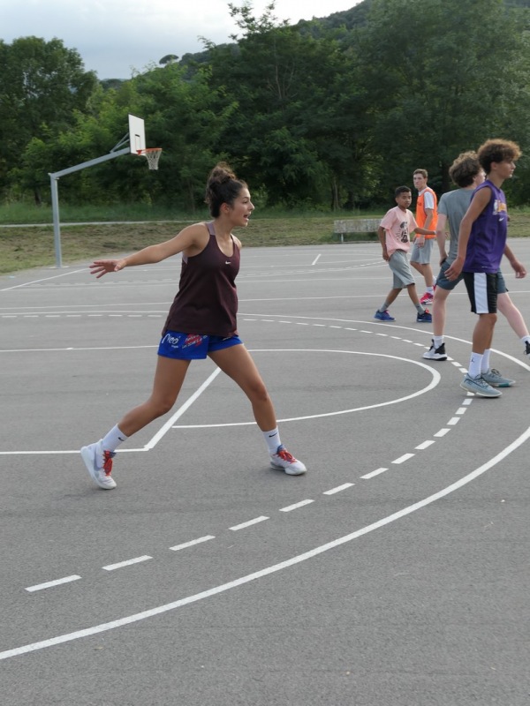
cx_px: 265
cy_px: 353
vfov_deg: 36.8
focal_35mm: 52
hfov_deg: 28.0
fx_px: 1062
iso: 160
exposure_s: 1/250
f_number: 2.8
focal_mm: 17.7
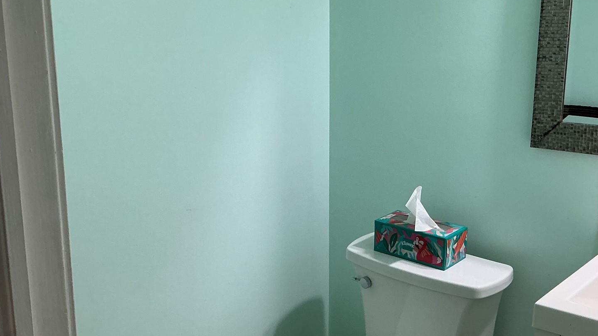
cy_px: 154
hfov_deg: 45.4
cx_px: 336
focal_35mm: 45
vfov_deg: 26.5
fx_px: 714
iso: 64
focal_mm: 3
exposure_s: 1/60
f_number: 1.8
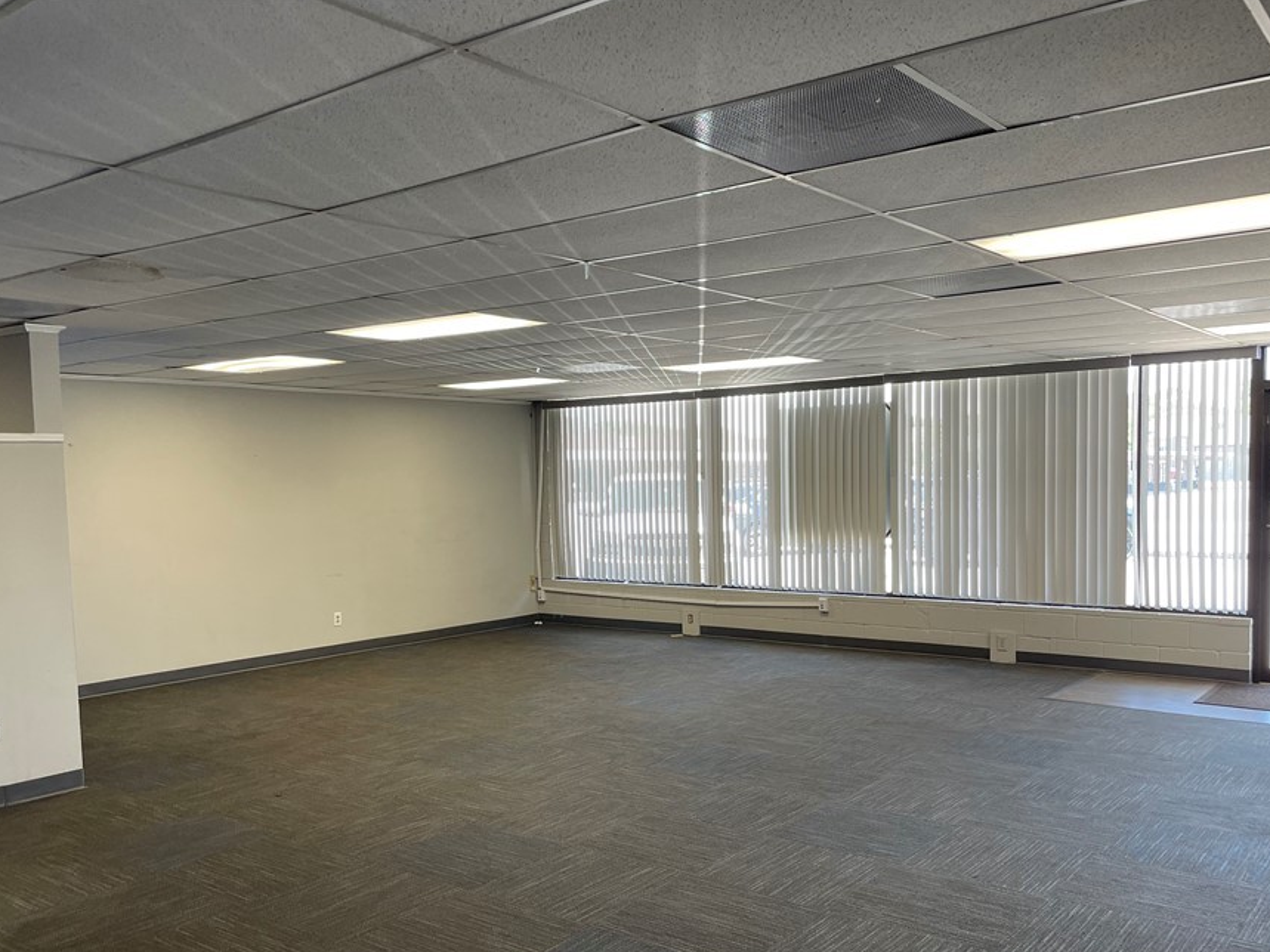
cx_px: 630
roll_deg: +1.0
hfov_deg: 58.4
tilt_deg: -4.4
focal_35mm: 31
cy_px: 563
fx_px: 1137
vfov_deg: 45.2
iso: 80
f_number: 1.6
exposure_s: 1/120
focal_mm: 4.2
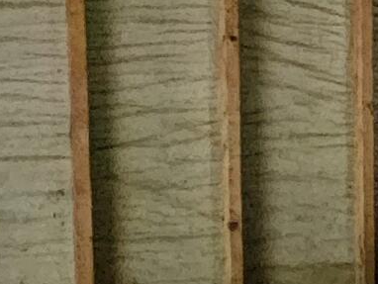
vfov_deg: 14.4
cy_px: 256
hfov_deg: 12.4
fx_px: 1115
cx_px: 1027
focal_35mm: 102
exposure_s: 1/24
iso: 1250
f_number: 2.2
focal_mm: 2.2
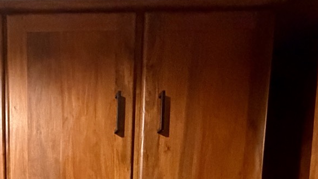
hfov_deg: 43.0
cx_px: 15
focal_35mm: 42
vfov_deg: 21.7
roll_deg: +0.5
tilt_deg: -5.7
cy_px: 294
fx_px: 354
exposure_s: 1/50
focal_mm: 2.22
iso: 1000
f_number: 2.2
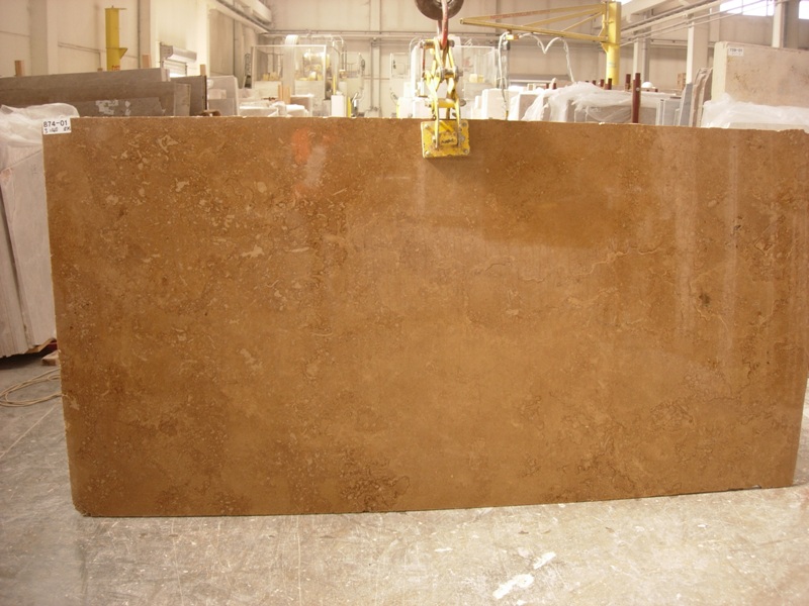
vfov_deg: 37.7
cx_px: 404
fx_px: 888
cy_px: 303
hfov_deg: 49.0
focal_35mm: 38
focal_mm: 7.8
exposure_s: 1/38
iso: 64
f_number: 2.8
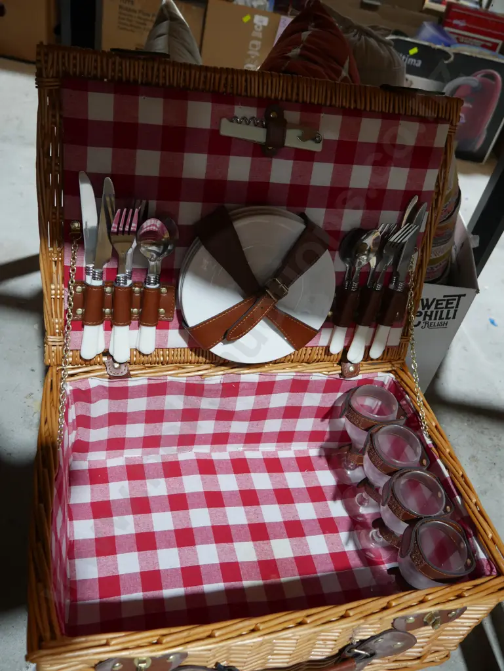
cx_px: 252
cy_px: 336
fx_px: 621
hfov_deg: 44.2
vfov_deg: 56.8
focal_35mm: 32
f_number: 3.6
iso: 400
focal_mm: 16
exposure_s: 1/60
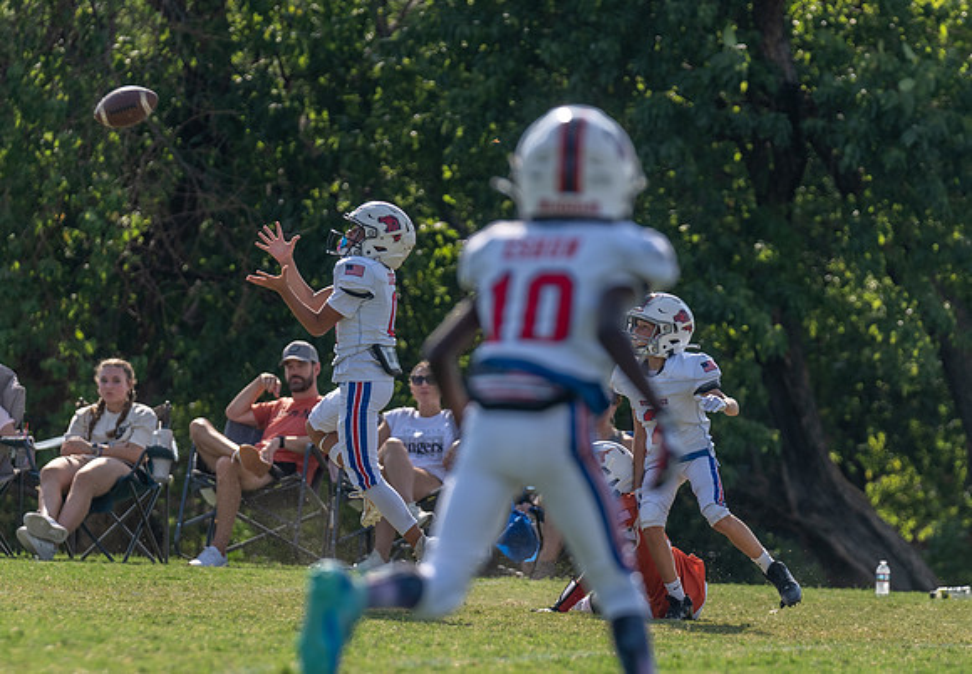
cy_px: 474
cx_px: 360
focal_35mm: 382
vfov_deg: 3.7
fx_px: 10446
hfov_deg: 5.3
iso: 100
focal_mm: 200
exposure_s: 1/1250
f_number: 3.5
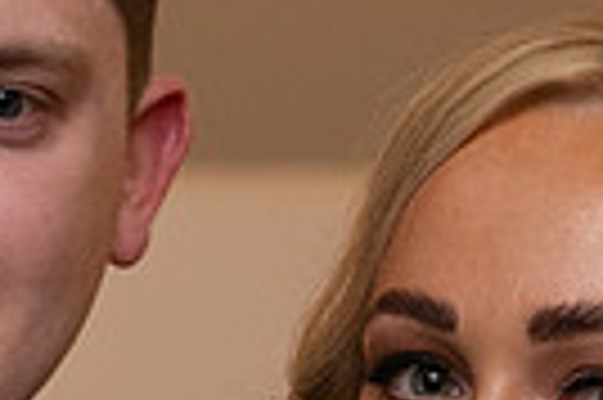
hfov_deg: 8.2
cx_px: 162
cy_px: 645
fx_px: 4199
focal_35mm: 251
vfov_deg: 5.4
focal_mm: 58
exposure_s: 1/160
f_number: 3.5
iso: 800
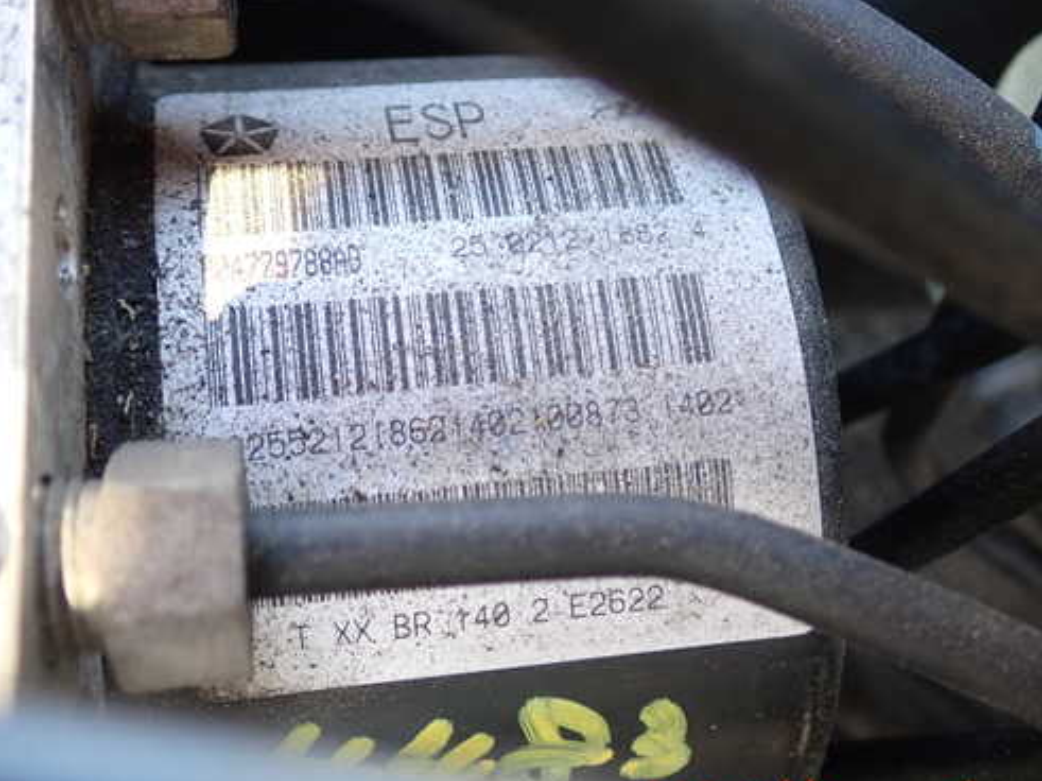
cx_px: 492
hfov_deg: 42.9
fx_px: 1324
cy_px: 352
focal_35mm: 44
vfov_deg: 32.8
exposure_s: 1/50
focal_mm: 6.37
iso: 200
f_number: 2.5
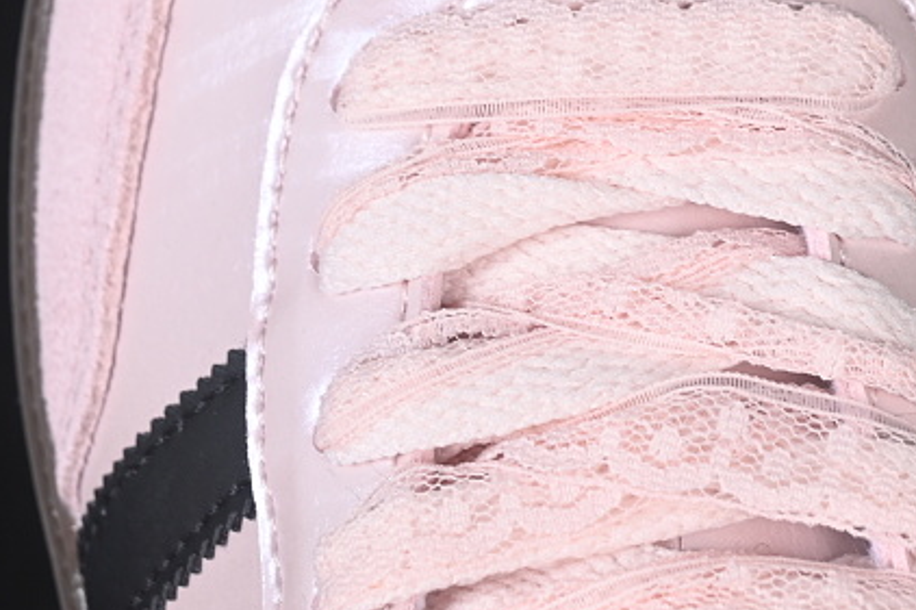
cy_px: -20
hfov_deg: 10.7
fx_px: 4883
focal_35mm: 192
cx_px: 554
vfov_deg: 7.1
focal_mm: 50
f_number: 7.1
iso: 160
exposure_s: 1/80
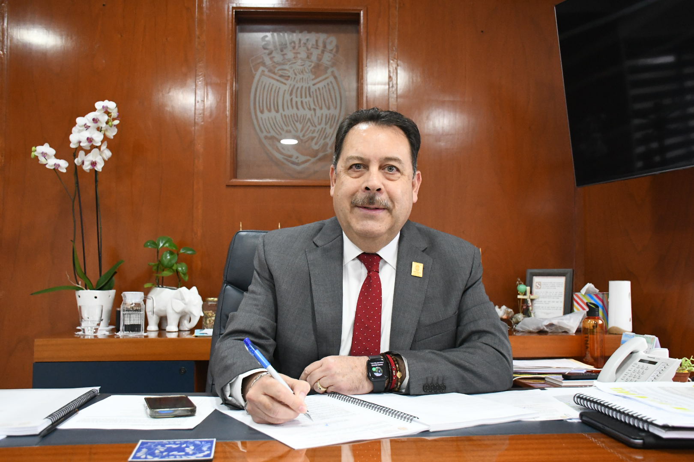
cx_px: 347
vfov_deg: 36.9
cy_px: 231
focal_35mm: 36
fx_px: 694
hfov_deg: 53.1
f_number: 5.6
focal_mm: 24
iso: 5000
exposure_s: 1/125
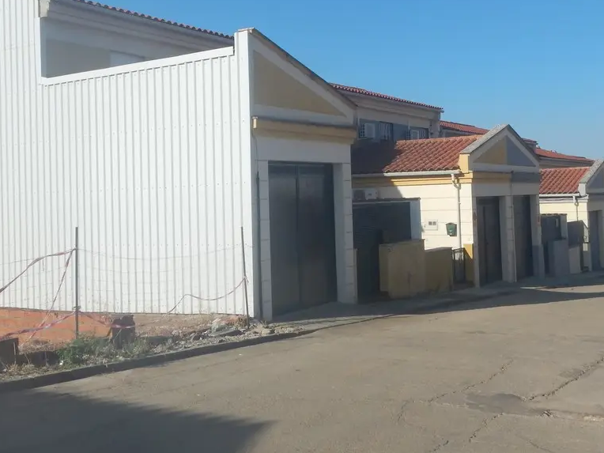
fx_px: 768
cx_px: 324
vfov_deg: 32.6
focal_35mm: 44
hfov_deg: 42.9
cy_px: 157
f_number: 7.8
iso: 125
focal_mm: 5
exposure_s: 1/400
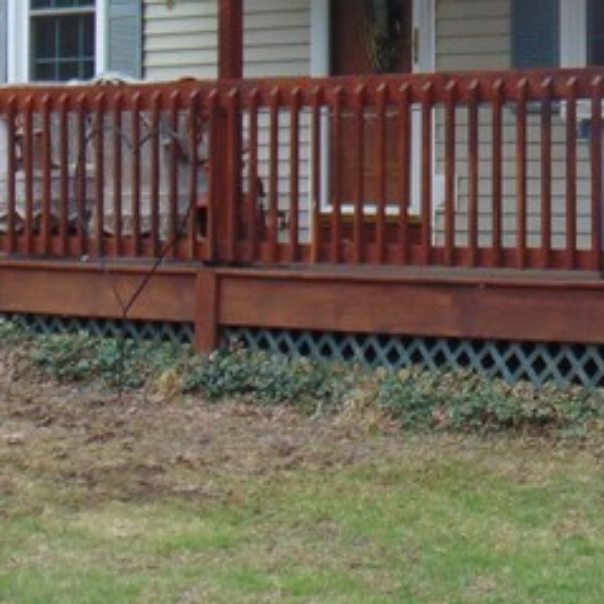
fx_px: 2922
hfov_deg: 11.7
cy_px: 71
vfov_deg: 11.7
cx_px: 617
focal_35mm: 148
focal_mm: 6.9
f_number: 3.3
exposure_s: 1/160
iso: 80
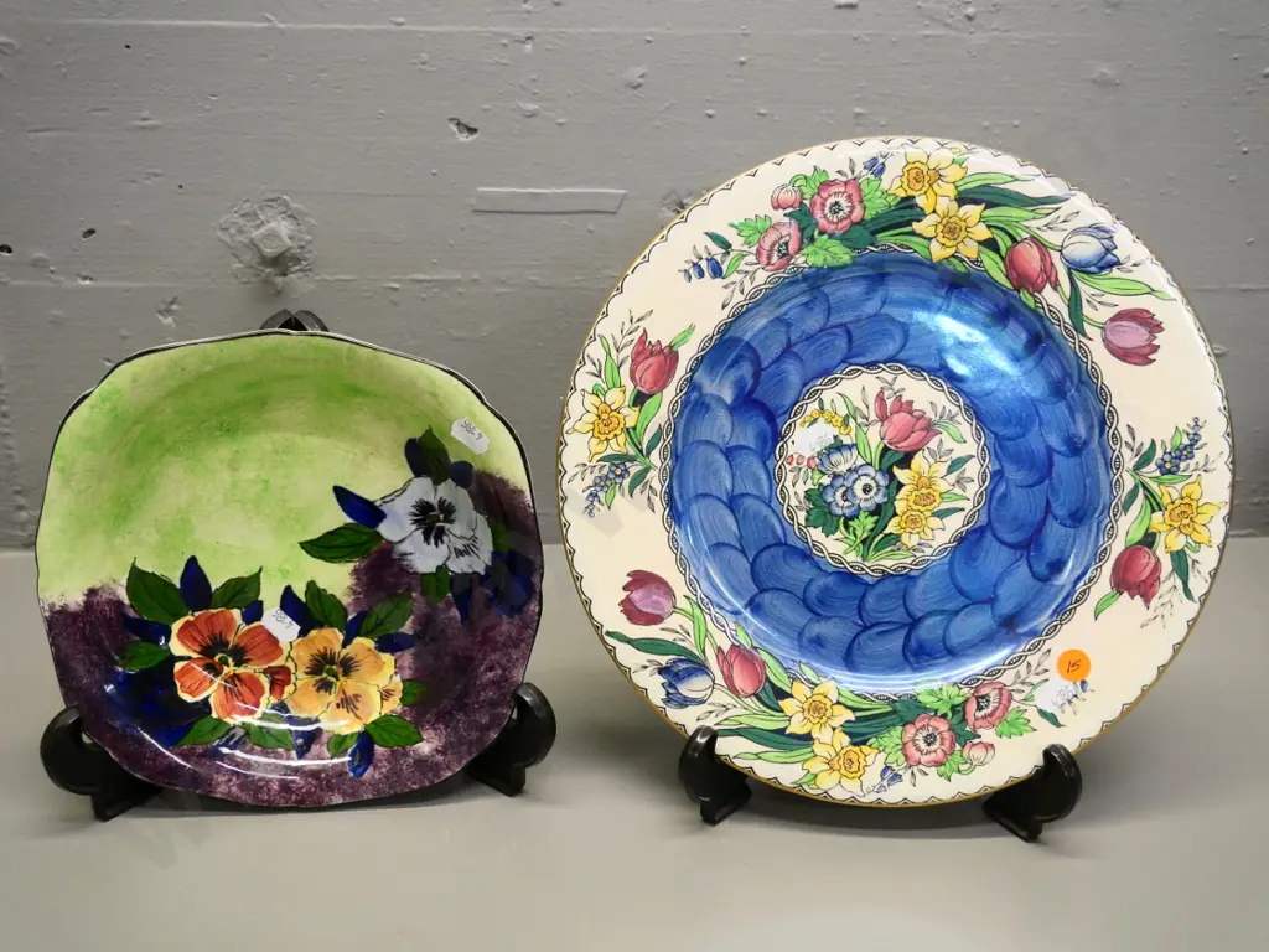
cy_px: 476
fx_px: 1320
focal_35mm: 36
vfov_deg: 39.7
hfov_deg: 51.4
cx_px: 634
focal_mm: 18
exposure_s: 1/160
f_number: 5
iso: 3200
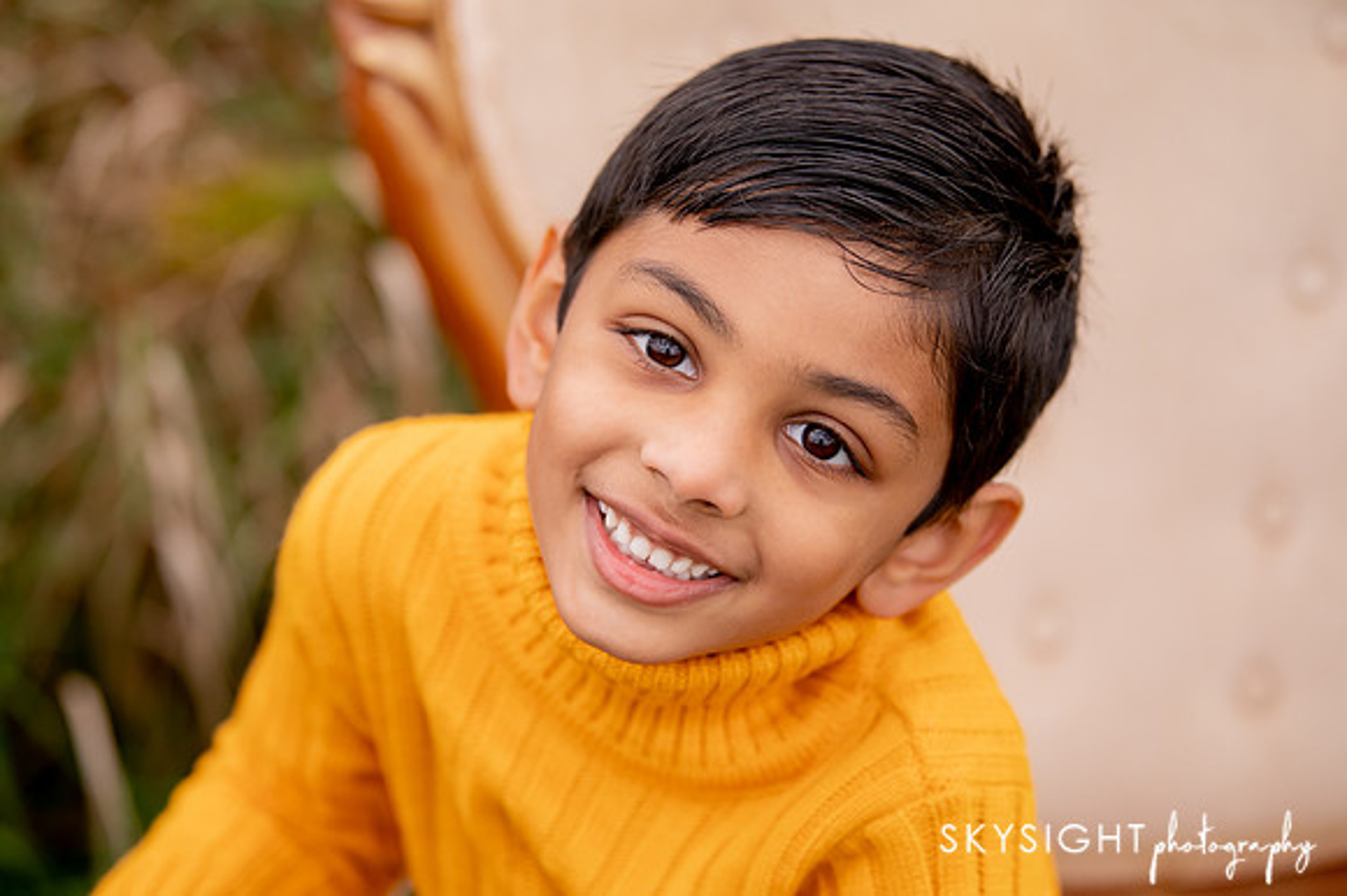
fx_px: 3554
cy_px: 447
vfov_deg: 14.4
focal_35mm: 95
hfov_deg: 21.5
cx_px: 658
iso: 1000
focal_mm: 90
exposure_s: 1/1000
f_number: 2.8
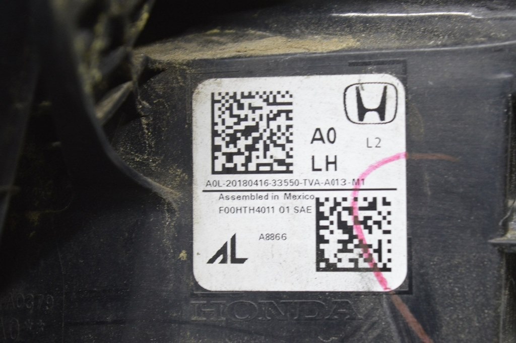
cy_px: 172
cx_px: 258
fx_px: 1182
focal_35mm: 82
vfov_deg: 16.5
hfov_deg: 24.6
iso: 800
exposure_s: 1/25
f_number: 5.6
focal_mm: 55
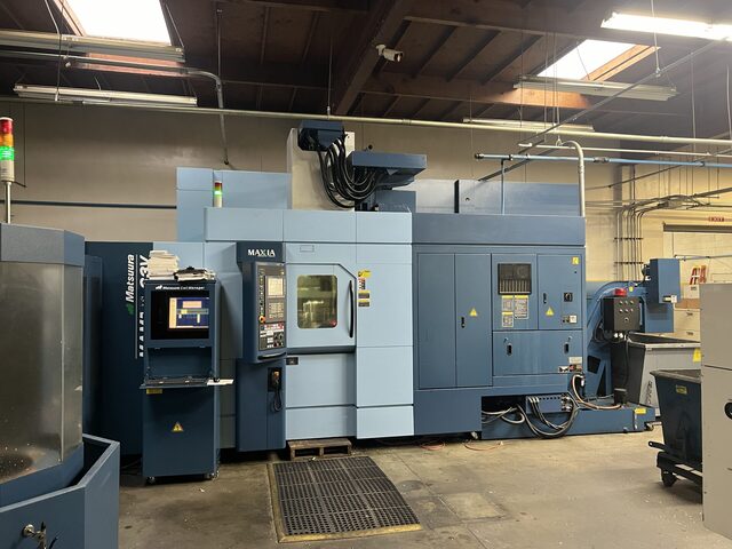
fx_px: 550
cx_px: 366
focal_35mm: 26
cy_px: 274
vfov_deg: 53.1
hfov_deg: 67.3
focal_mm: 5.7
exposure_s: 1/60
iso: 400
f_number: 1.5
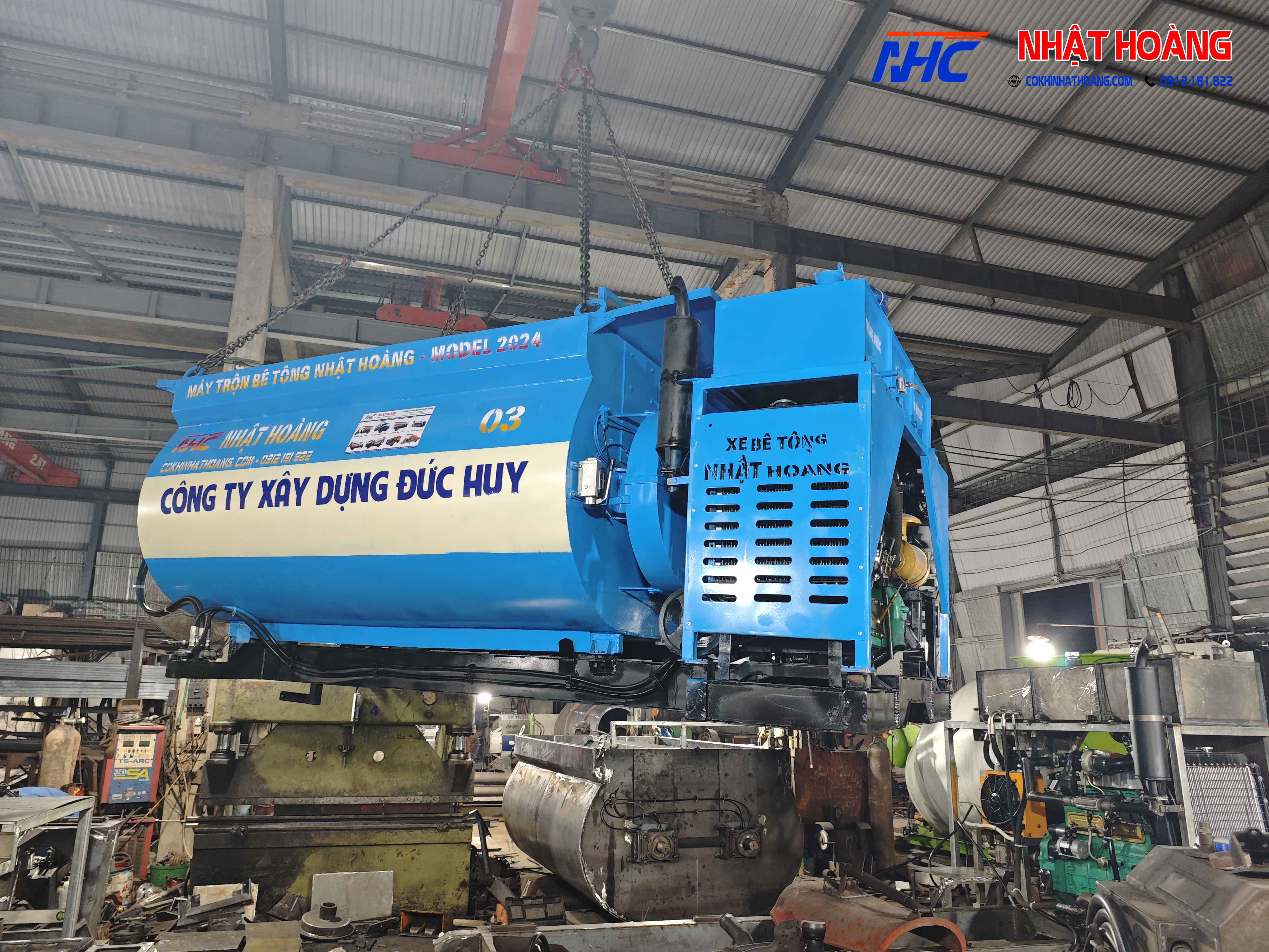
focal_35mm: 23
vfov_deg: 58.9
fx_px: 843
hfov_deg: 73.9
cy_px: 476
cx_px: 634
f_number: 1.42
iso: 640
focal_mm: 6.68
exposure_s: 1/50
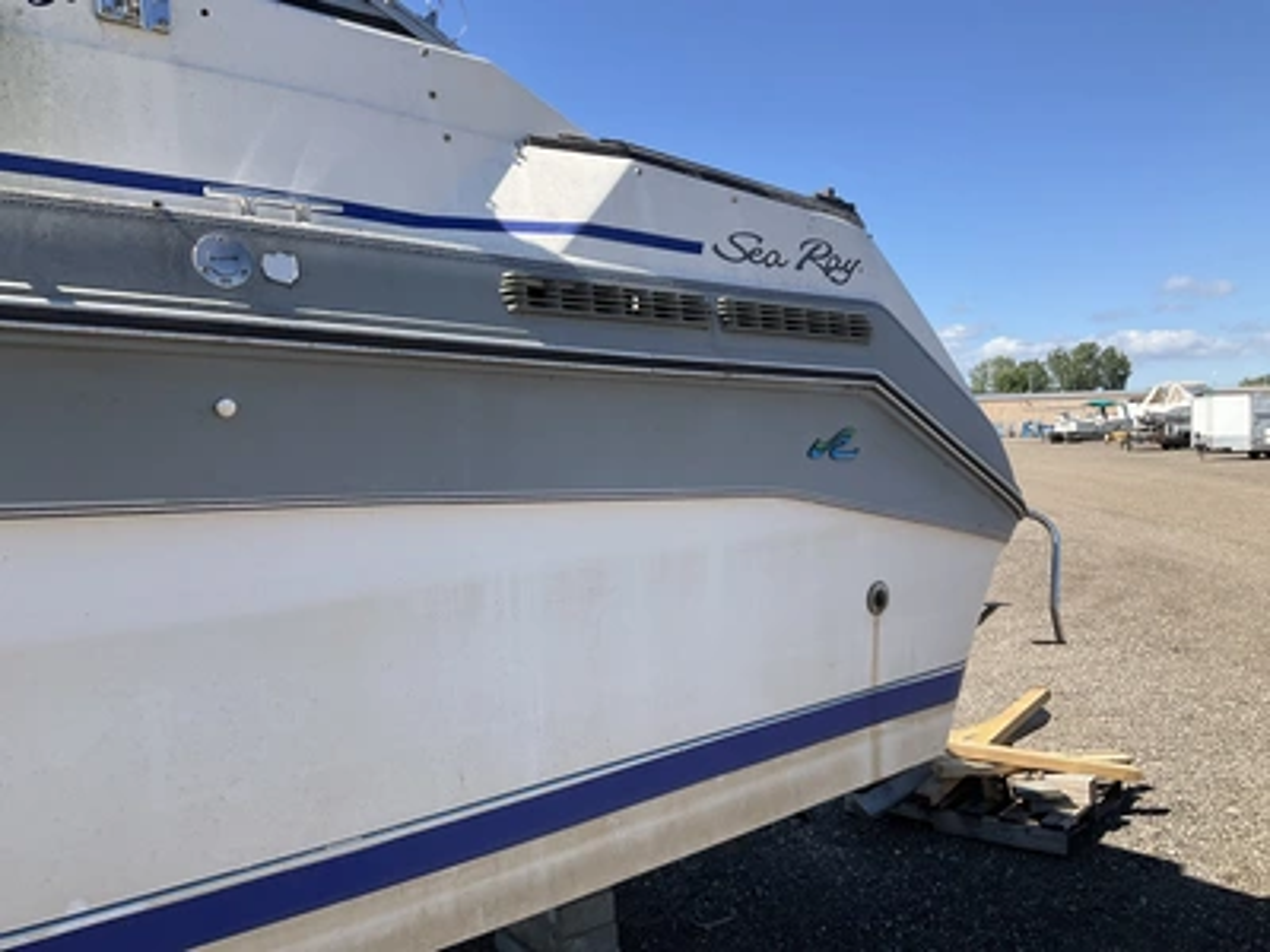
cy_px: 476
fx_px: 1064
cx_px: 635
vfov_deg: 48.2
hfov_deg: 61.7
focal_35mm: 29
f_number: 1.8
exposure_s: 1/1250
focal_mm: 3
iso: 25
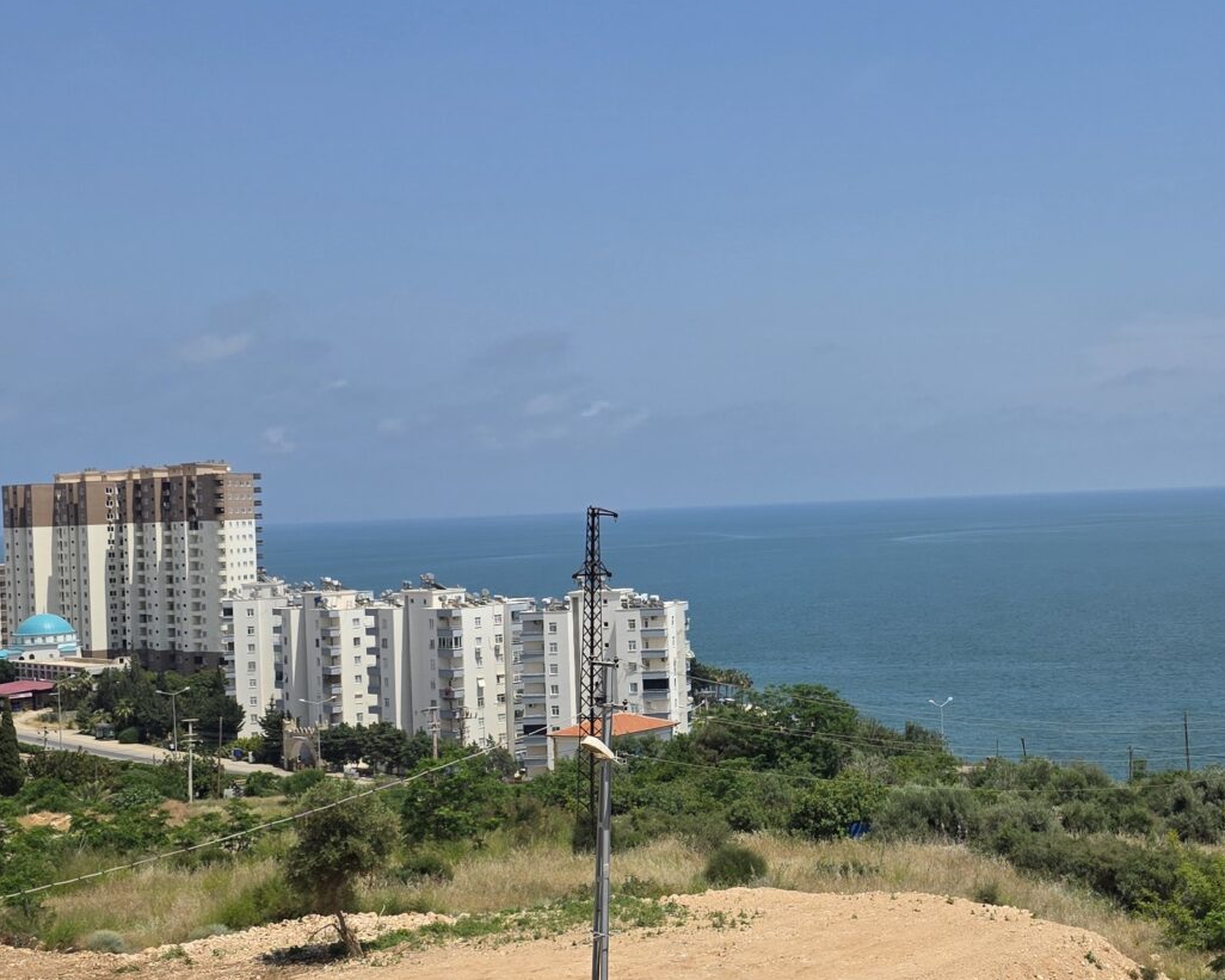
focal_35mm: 56
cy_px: 450
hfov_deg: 32.8
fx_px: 2030
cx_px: 954
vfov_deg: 27.1
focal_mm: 6.3
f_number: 1.7
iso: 64
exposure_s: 1/7944
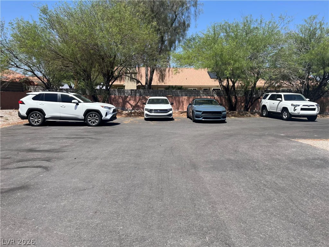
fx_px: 247
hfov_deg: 67.3
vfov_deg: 53.1
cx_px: 164
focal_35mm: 26
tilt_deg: -6.0
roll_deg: -0.3
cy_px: 124
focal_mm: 5.1
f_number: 1.6
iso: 50
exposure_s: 1/2825
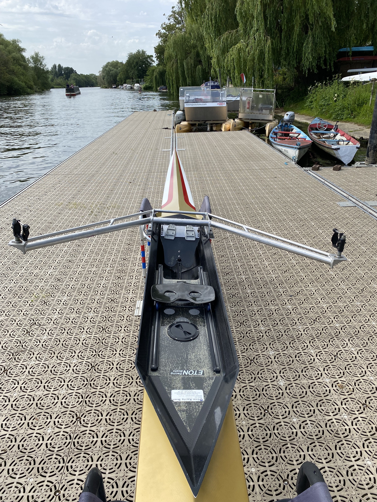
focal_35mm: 26
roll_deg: +2.3
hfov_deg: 53.1
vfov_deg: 67.3
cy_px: 251
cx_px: 188
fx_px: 378
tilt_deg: -22.8
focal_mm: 4.25
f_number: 1.8
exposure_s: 1/1838
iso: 32
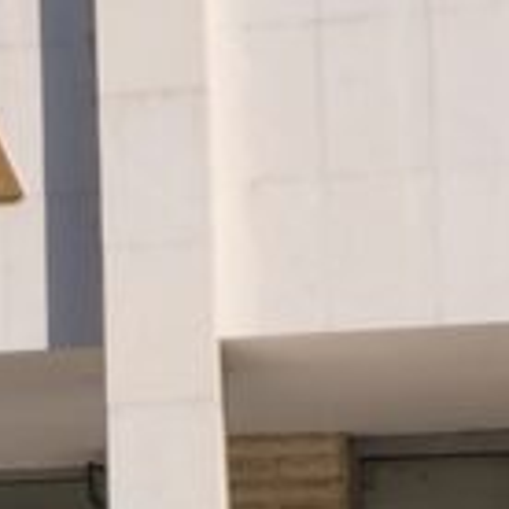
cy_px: 723
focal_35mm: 227
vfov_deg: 7.6
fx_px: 3776
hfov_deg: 7.3
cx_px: -679
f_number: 11
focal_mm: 35.5
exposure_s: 1/400
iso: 400
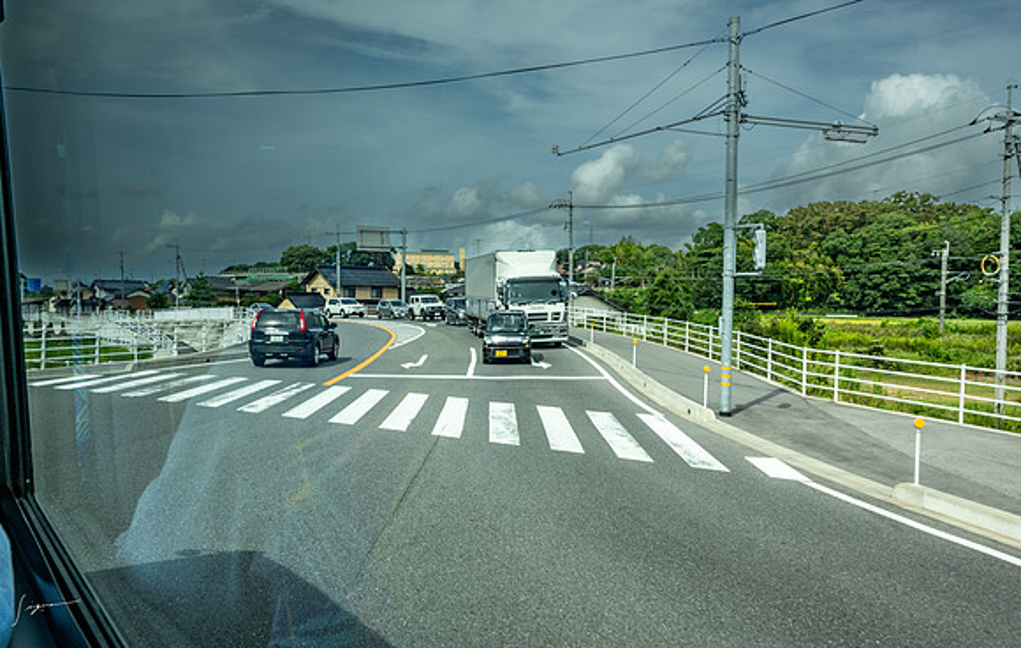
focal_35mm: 30
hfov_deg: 62.7
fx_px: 837
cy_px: 324
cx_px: 512
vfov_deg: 42.3
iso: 220
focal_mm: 28.5
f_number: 11
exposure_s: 1/250
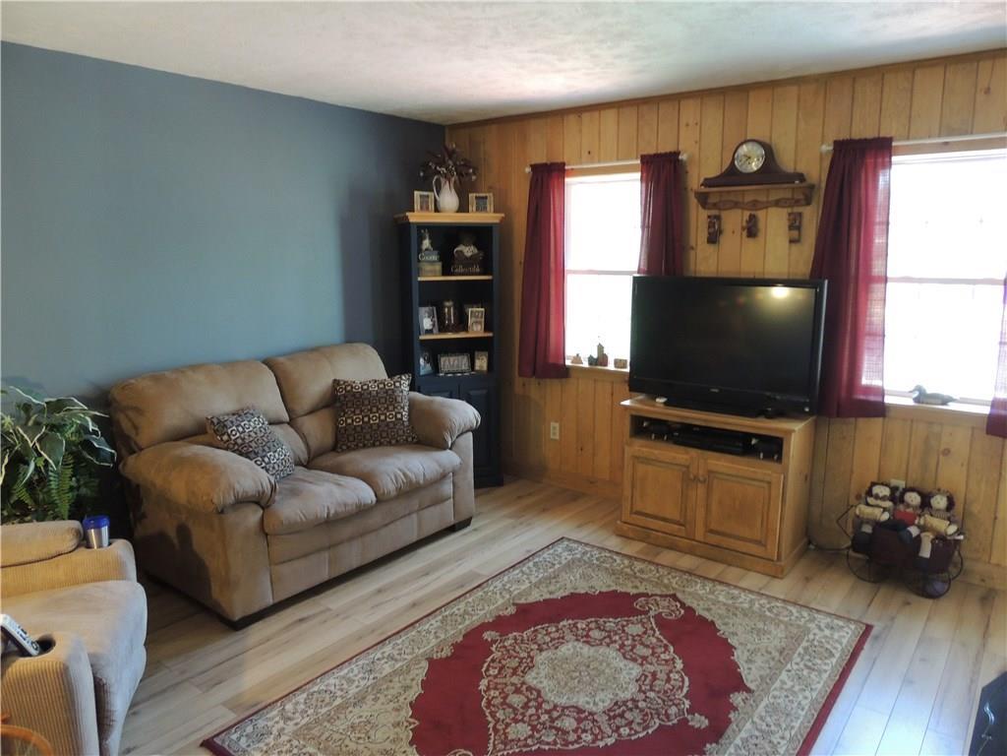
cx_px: 504
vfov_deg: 56.8
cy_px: 378
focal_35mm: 24
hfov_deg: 71.6
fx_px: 698
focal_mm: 4.3
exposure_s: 1/10
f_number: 3
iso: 400
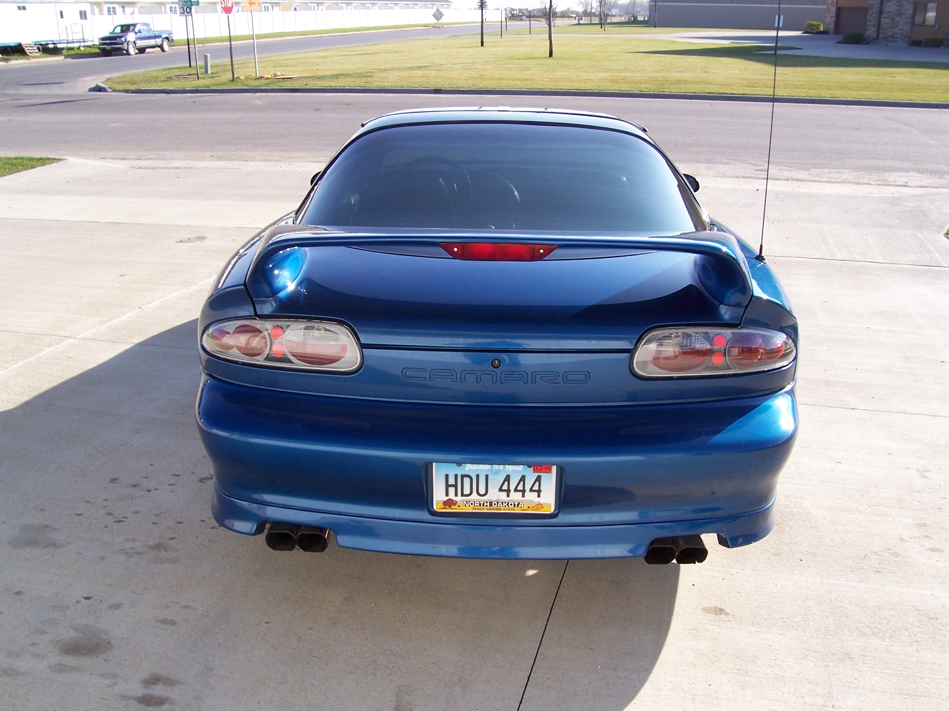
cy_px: 356
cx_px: 474
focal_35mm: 34
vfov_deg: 41.8
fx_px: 932
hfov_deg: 54.0
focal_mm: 5.6
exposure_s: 1/250
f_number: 5.6
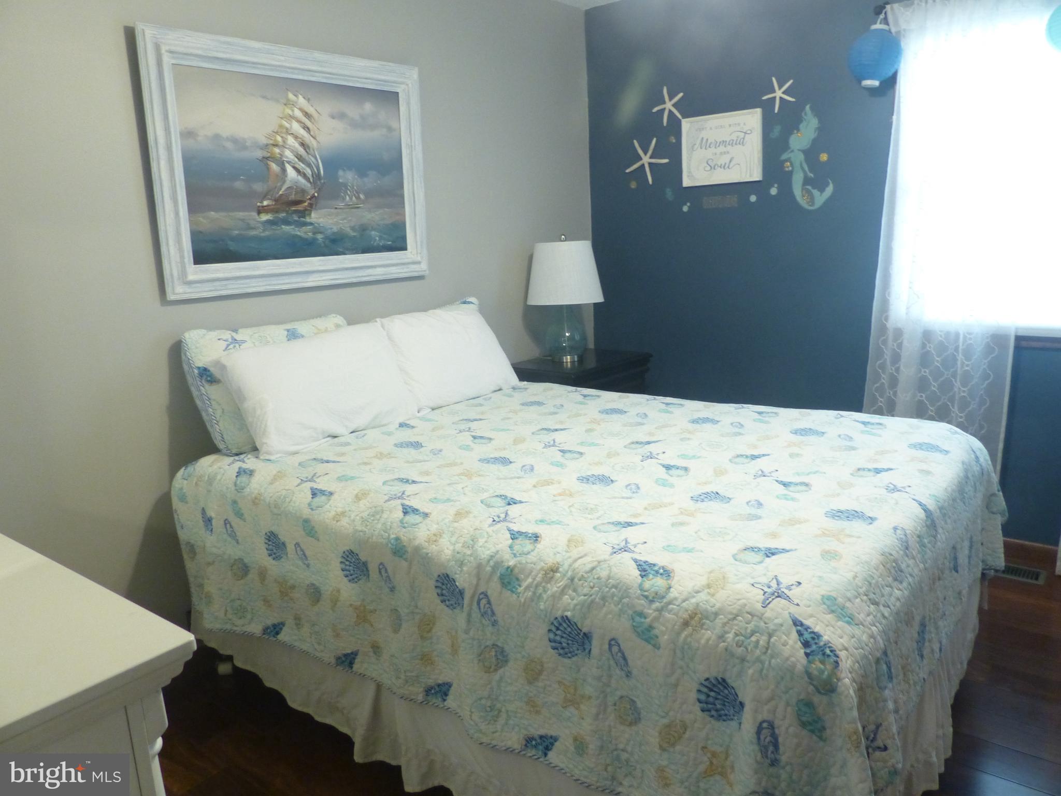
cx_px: 530
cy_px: 398
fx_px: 766
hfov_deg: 69.4
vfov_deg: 54.9
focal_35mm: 25
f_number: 3.2
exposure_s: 1/30
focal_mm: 4.5
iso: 400
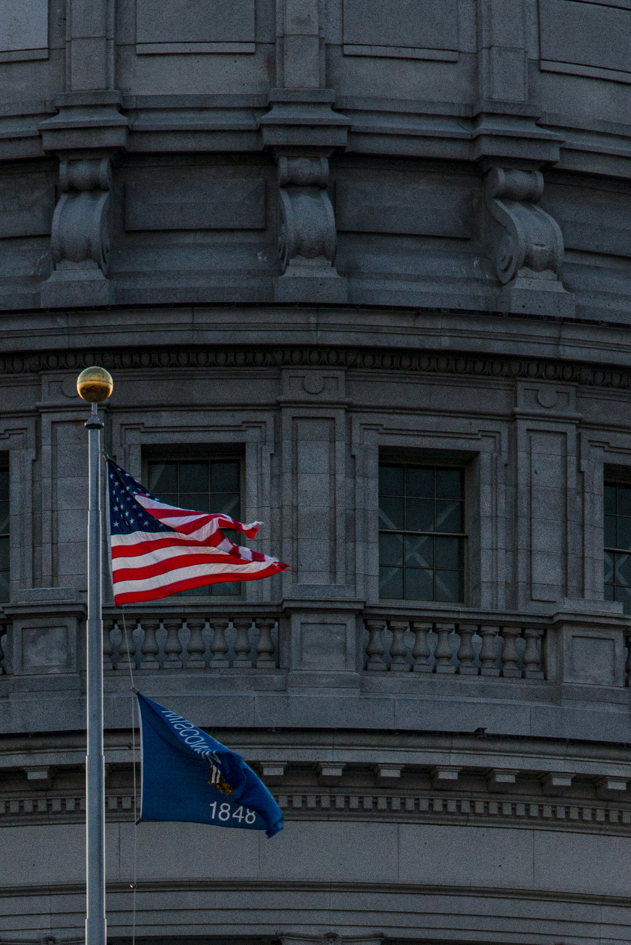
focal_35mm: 524
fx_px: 13766
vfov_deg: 3.9
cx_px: 106
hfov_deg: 2.6
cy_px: 1315
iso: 1000
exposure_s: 1/100
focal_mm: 180
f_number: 11
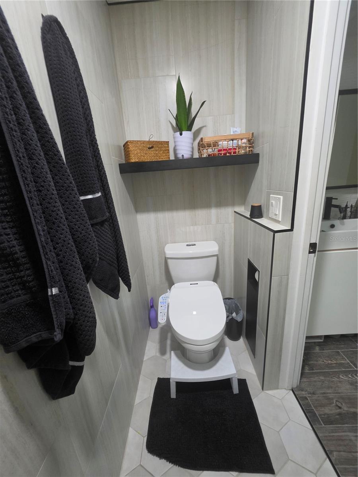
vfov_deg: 106.2
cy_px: 238
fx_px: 179
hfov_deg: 89.9
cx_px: 179
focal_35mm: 13
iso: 500
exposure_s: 1/60
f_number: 1.9
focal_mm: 2.2
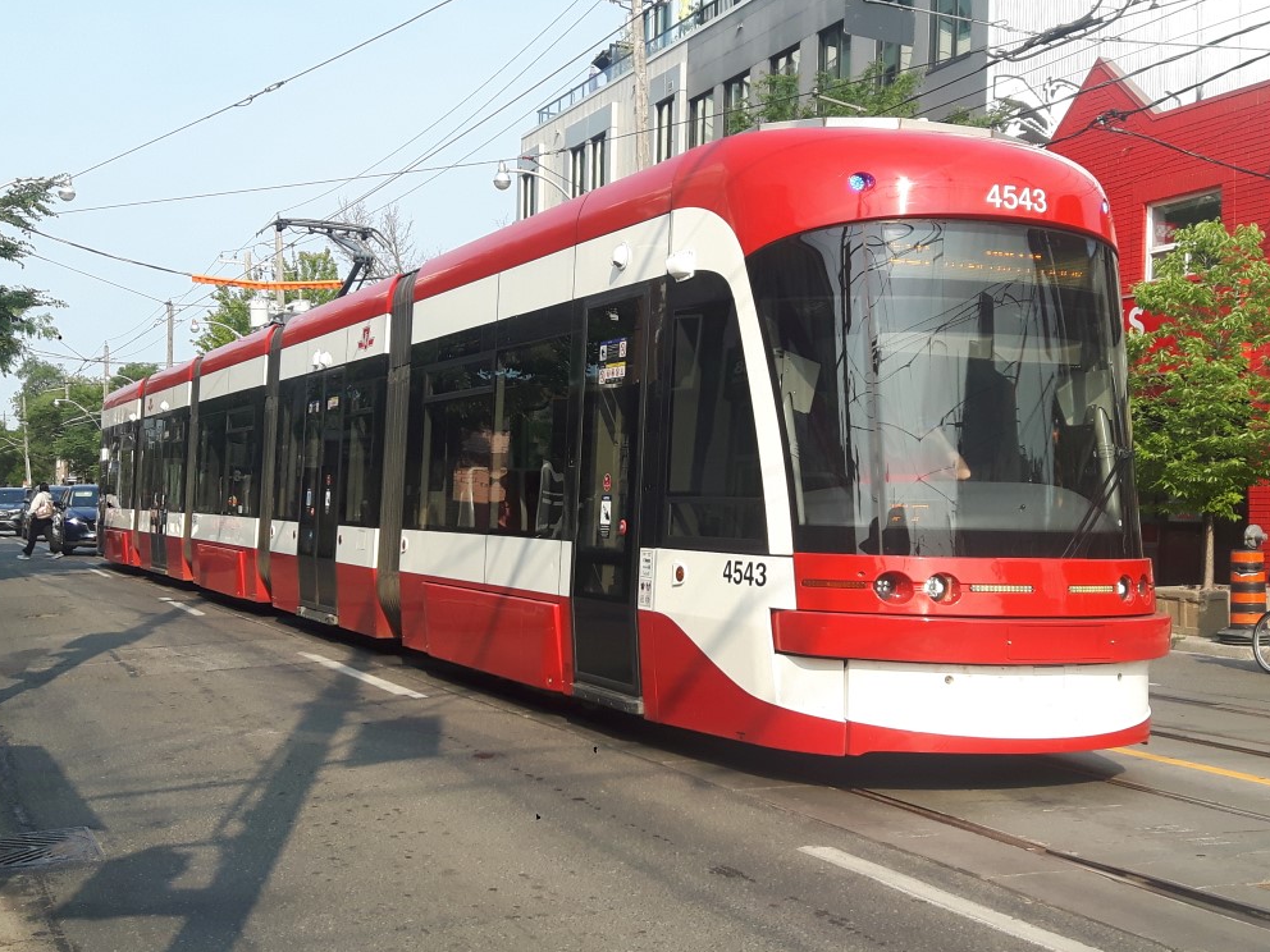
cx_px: 622
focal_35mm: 32
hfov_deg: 56.8
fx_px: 1174
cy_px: 463
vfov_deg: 44.2
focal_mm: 3.7
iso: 40
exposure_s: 1/693
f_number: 1.9
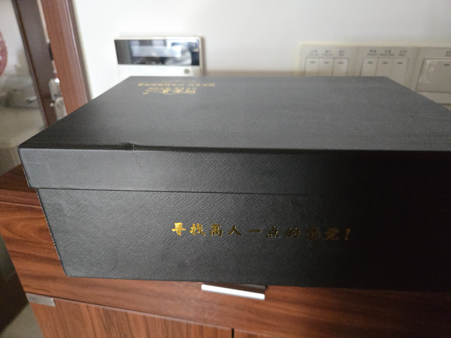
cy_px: 169
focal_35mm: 23
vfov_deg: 58.9
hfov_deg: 73.9
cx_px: 226
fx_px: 300
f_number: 1.8
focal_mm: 5.4
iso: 1250
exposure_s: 1/100
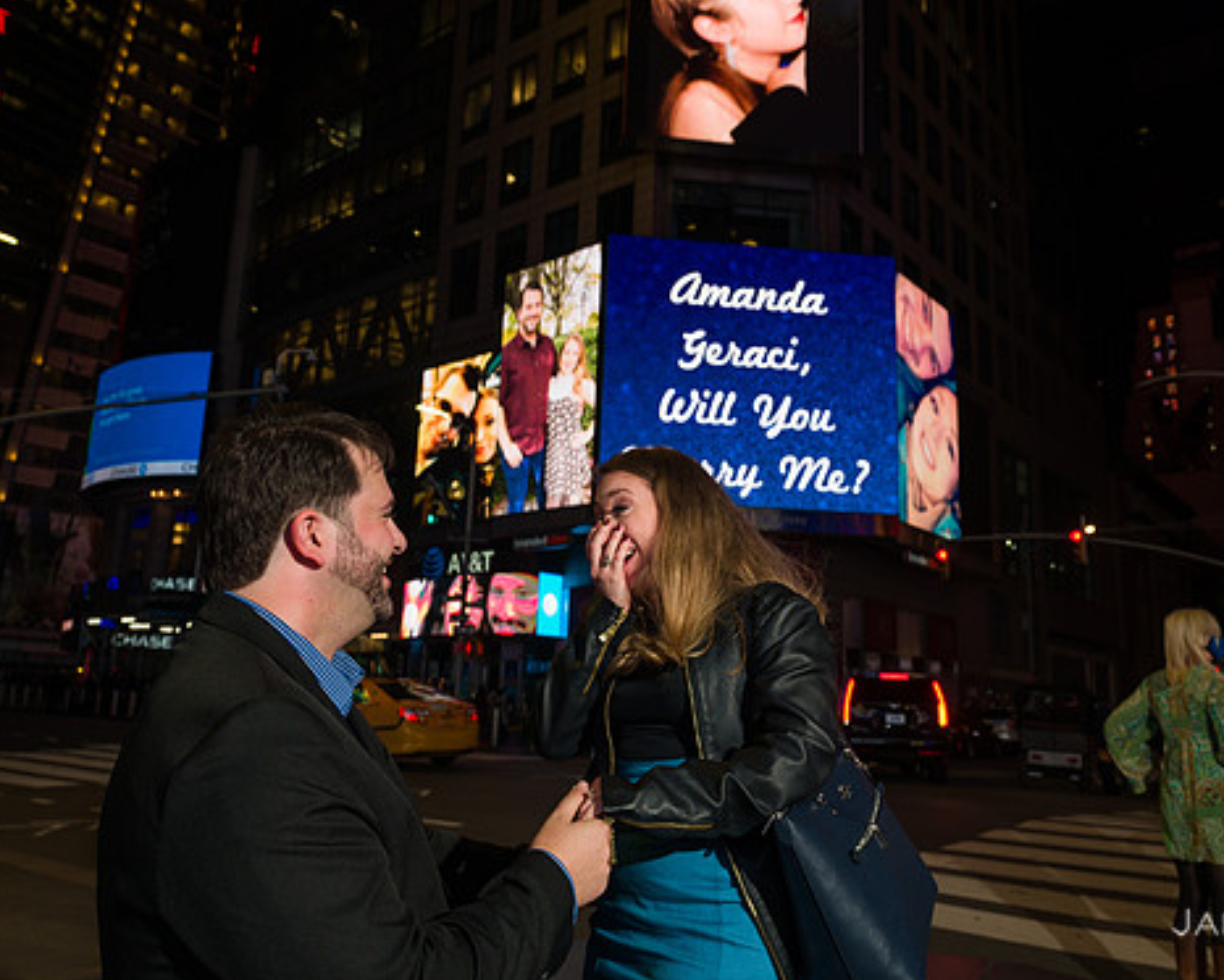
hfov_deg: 62.1
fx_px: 1015
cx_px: 662
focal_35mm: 28
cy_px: 486
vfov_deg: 51.5
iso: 500
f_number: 5.6
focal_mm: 24
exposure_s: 1/200
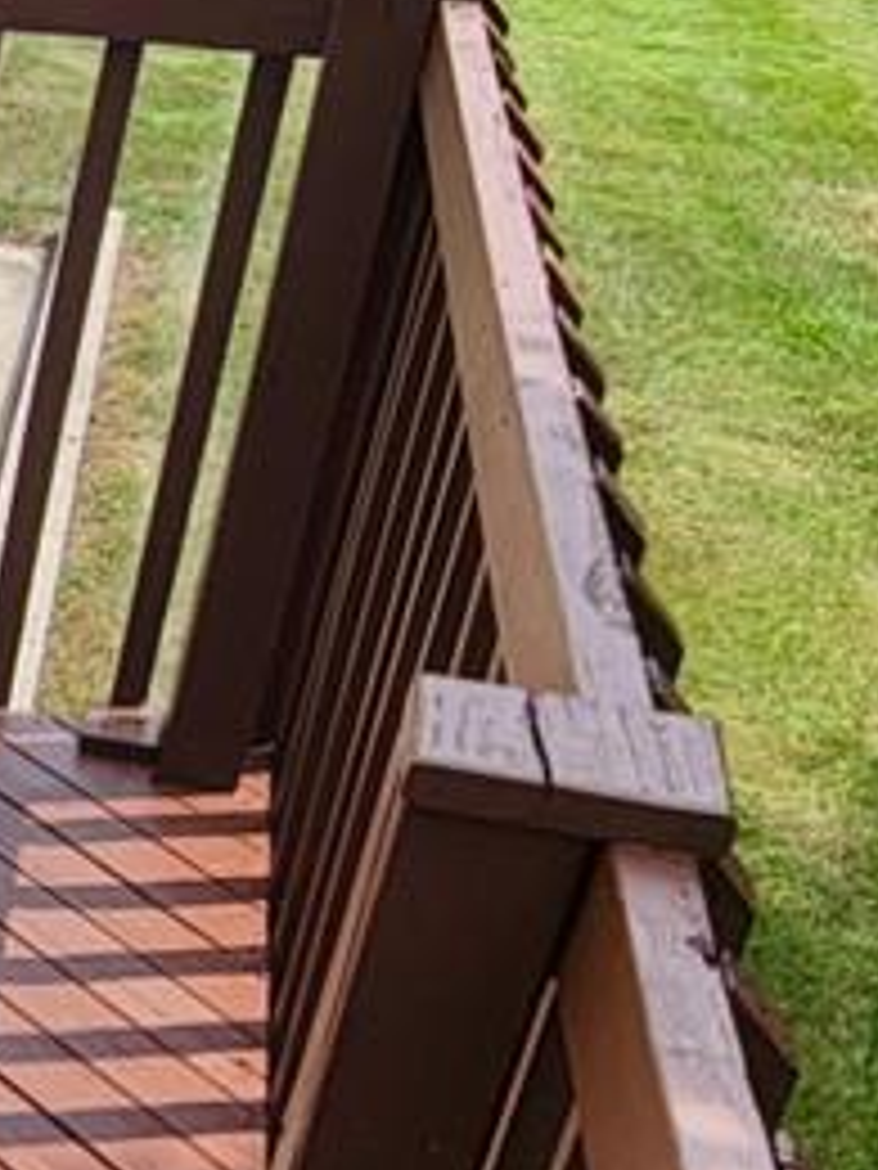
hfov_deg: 15.8
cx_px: -835
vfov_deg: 25.6
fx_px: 2536
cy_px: 891
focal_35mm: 75
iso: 50
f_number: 2.2
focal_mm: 2.2
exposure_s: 1/1406
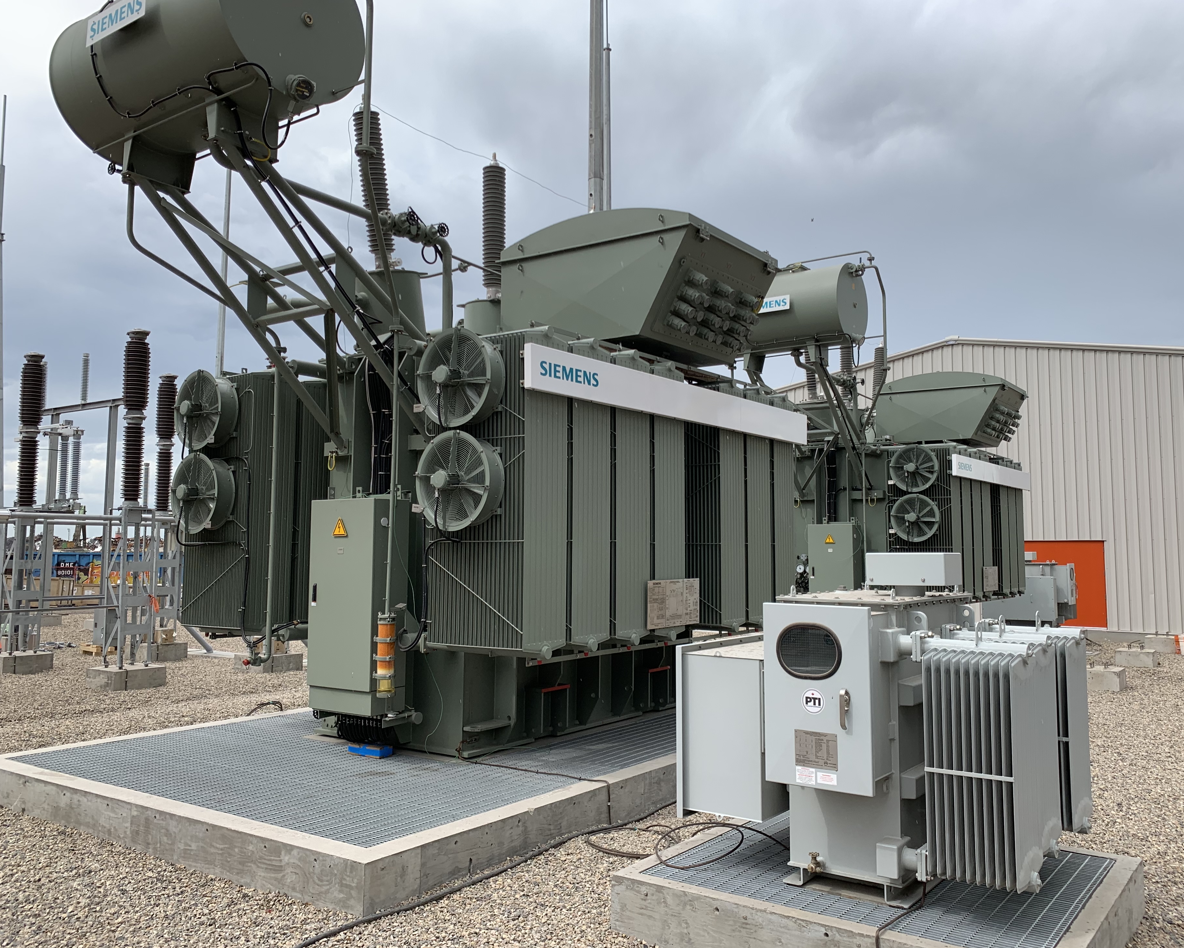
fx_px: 981
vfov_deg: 51.5
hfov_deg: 62.1
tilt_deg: +4.7
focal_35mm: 28
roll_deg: -0.7
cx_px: 634
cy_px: 472
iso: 25
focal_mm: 4.25
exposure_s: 1/789
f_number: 1.8
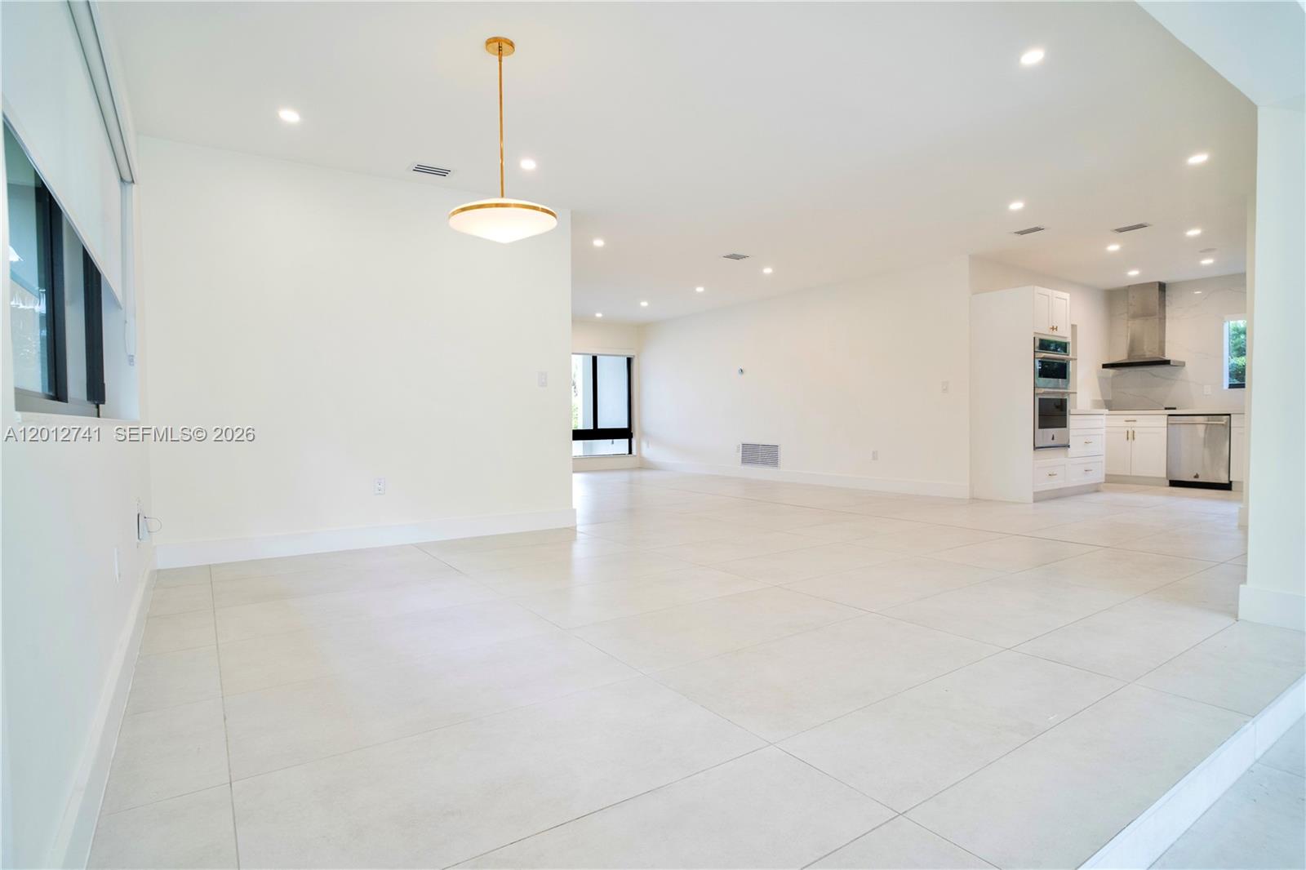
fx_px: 653
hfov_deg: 90.0
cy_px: 435
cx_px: 653
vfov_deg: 67.4
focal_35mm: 18
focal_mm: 18
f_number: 5.6
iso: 800
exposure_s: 1/80
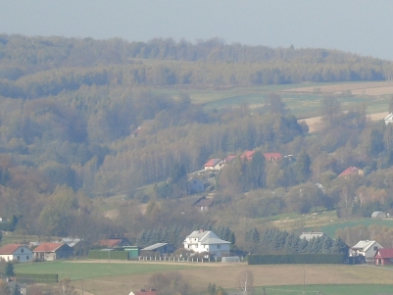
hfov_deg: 4.1
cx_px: 474
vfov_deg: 3.1
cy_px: 265
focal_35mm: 485
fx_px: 5508
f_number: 4.9
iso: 80
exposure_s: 1/400
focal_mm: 29
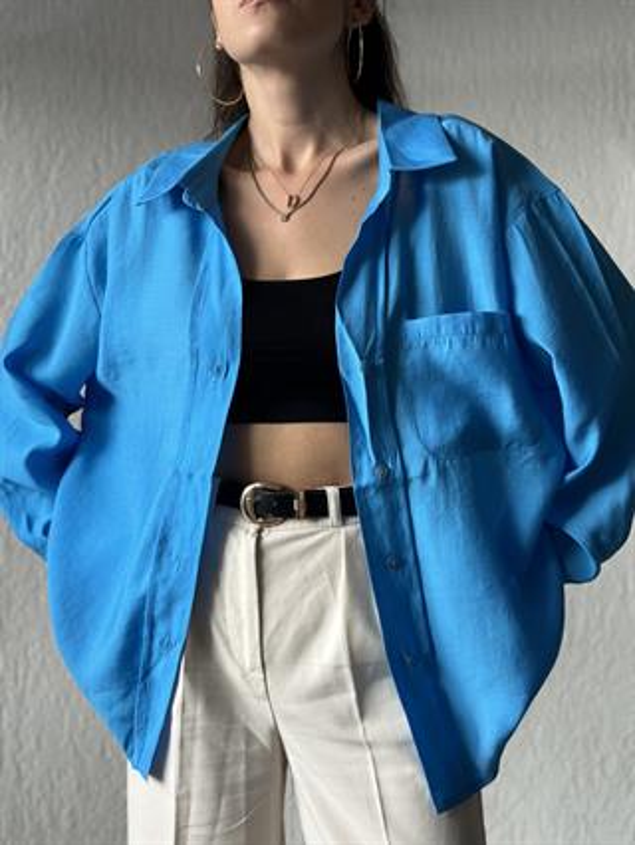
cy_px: 422
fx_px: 1173
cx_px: 318
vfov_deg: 39.6
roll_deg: +0.4
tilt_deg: +2.2
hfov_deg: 30.3
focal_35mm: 48
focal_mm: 6.86
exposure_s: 1/121
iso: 100
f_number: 1.78
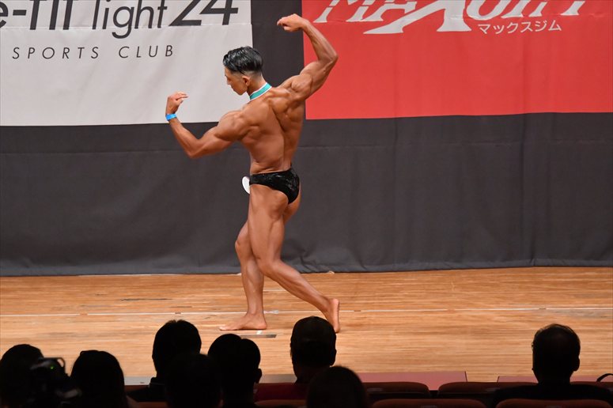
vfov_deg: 5.4
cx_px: 306
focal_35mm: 255
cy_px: 204
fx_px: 4340
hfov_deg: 8.1
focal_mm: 170
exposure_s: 1/400
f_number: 5.6
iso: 8000
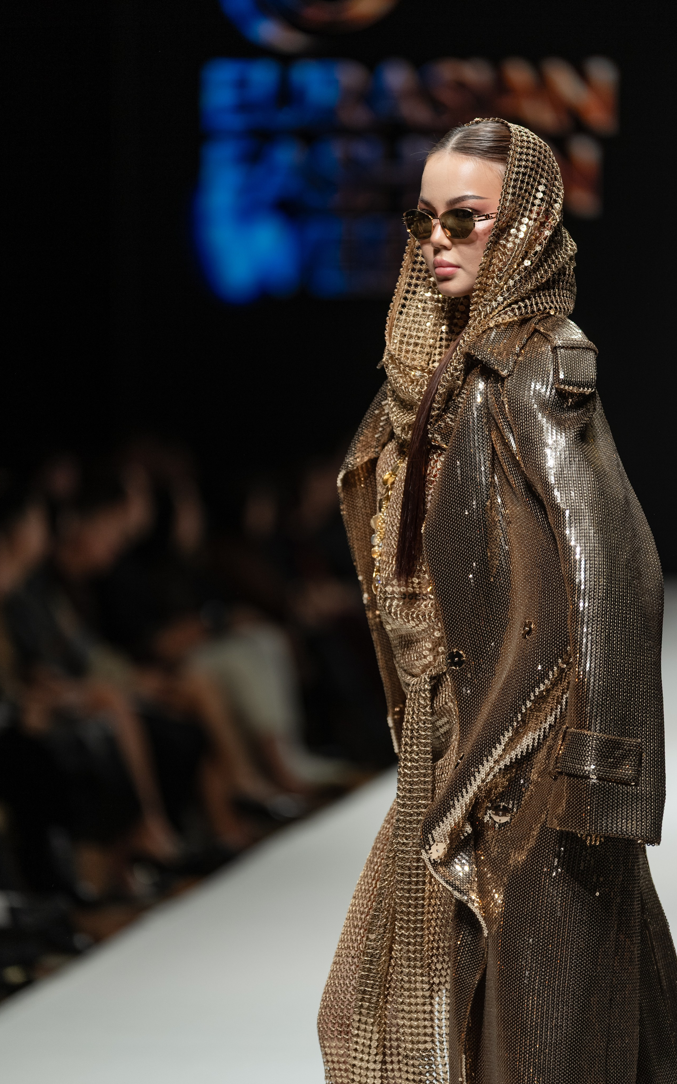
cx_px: 355
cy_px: 542
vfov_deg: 10.3
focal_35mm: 204
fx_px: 6022
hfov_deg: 6.4
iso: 200
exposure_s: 1/500
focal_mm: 200
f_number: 2.8
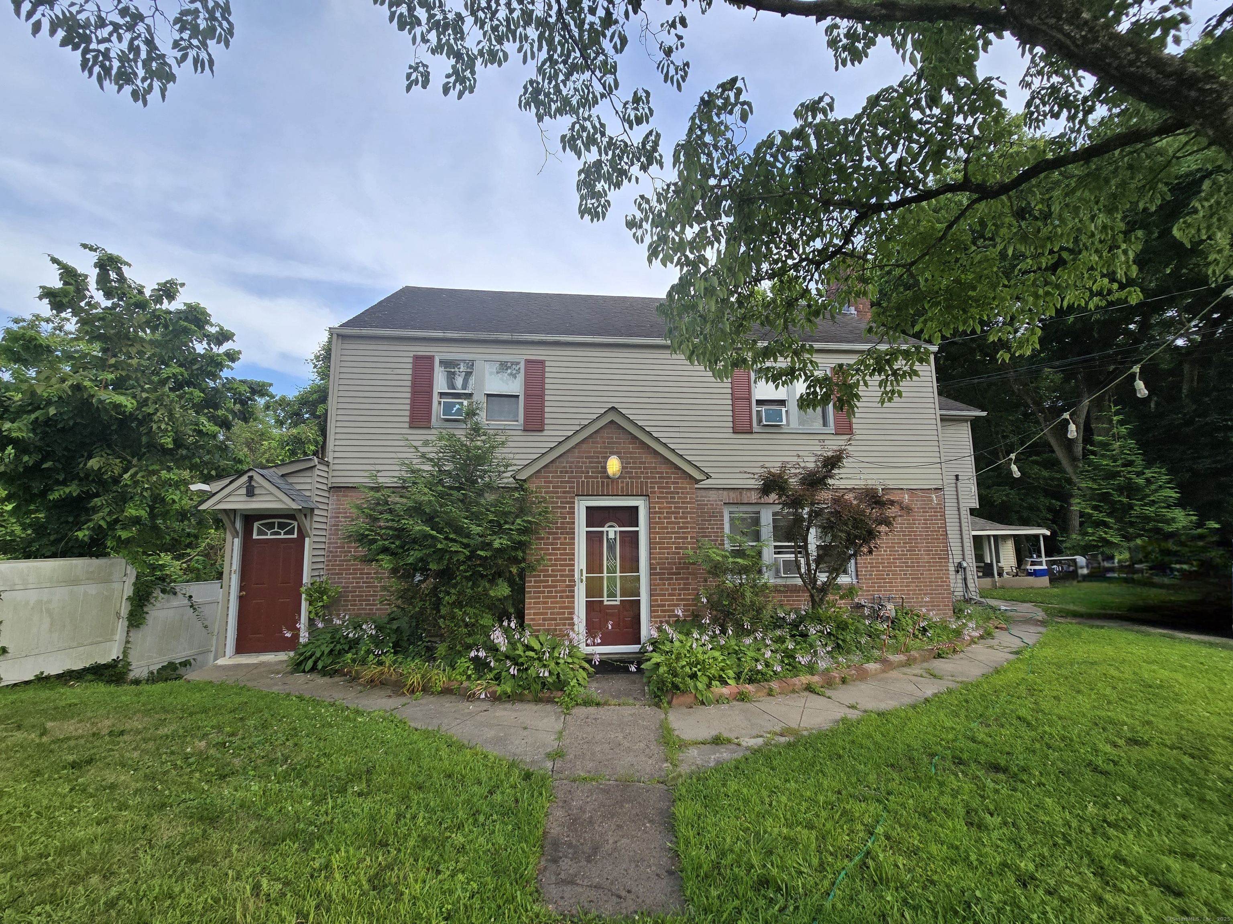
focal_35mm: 13
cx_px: 616
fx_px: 463
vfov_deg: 89.9
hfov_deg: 106.2
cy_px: 462
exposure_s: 1/833
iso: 50
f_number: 2.2
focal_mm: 2.2
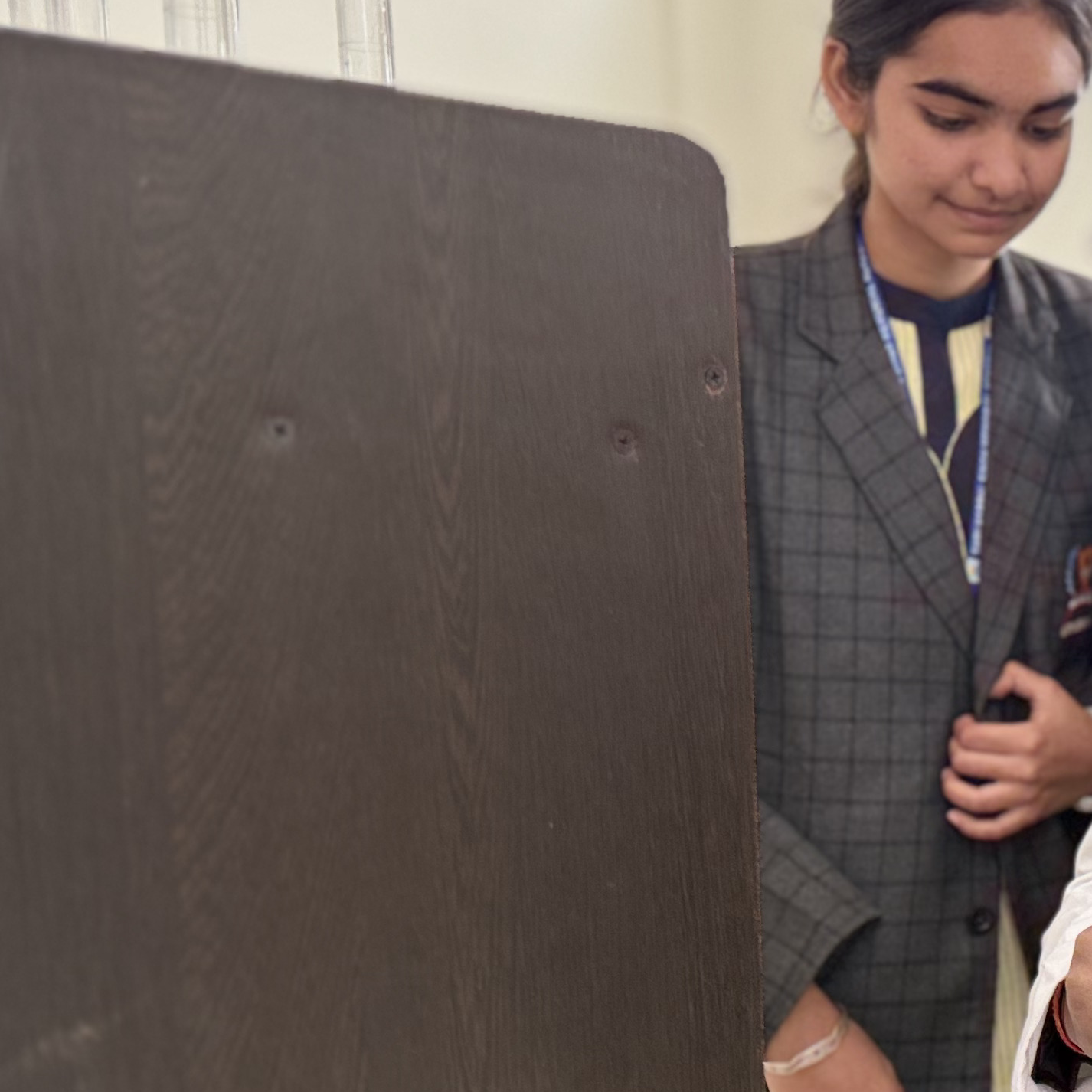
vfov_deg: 28.5
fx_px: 2141
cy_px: 653
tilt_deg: -4.7
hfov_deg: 24.3
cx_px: 1489
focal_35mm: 60
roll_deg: +1.0
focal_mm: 6.76
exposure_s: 1/100
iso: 100
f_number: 1.78
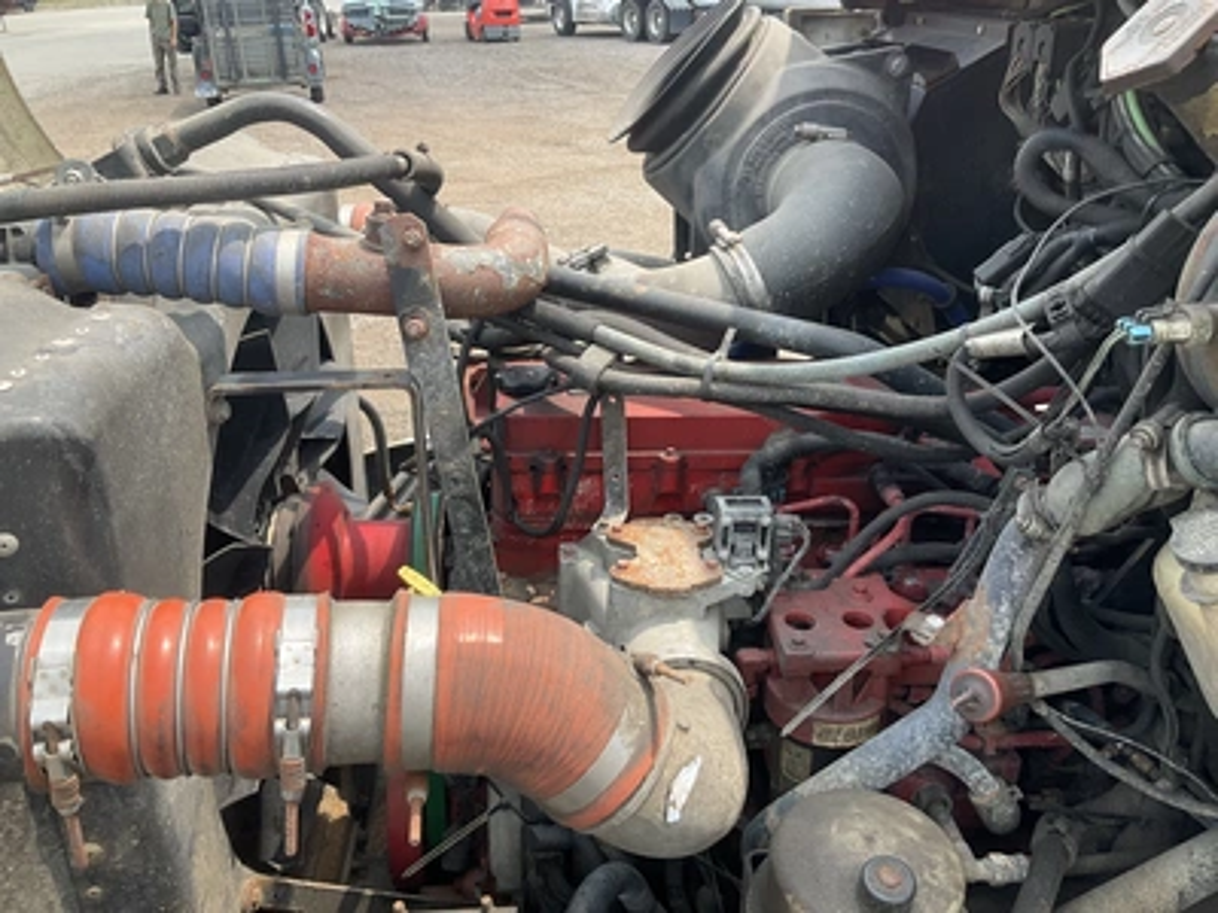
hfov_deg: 61.7
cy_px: 456
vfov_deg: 48.2
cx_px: 609
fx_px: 1020
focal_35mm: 29
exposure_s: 1/491
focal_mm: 3
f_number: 1.8
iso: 25
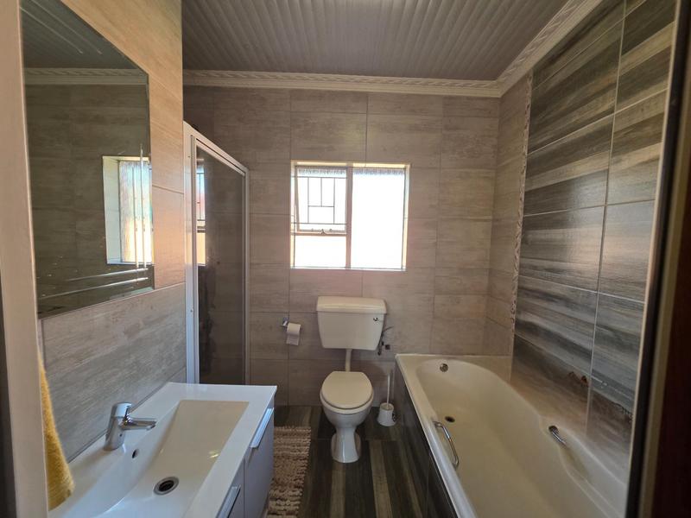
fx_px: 260
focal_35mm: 13
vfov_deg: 89.9
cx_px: 346
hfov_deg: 106.2
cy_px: 259
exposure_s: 1/120
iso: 200
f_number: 1.9
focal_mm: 2.2
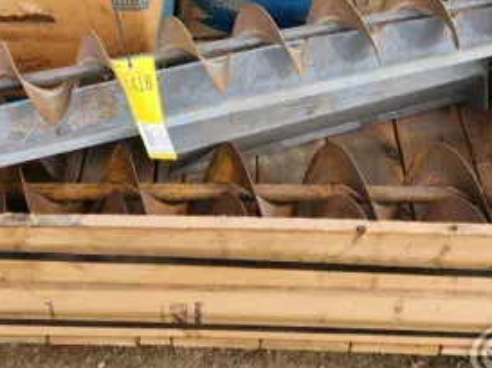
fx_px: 766
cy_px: -5
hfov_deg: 35.5
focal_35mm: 54
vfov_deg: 25.5
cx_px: 213
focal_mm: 6.4
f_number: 1.8
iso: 12
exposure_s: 1/437
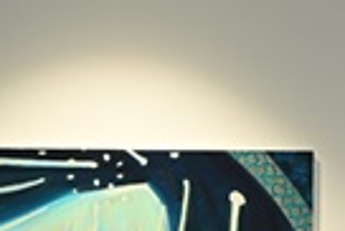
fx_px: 1353
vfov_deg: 9.1
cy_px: 468
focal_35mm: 141
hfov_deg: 14.5
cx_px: 264
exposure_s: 1/60
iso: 800
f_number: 5
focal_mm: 24
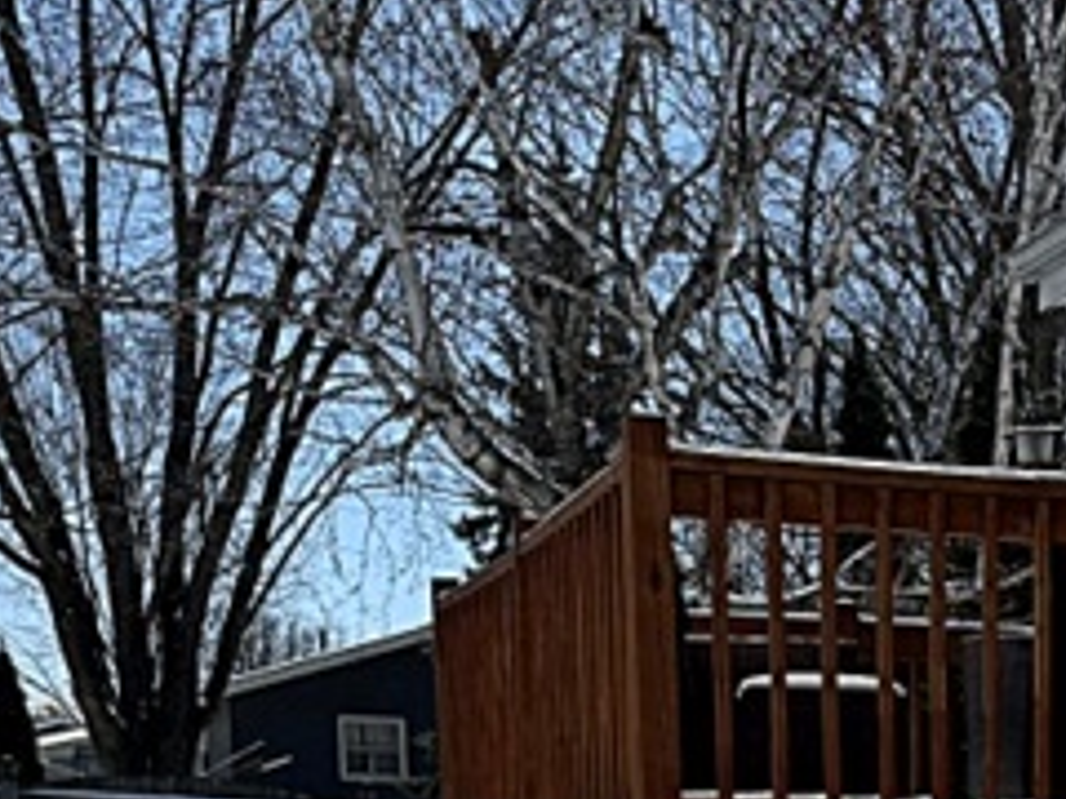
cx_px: 1084
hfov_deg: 23.3
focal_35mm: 80
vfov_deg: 16.5
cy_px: 1265
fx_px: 2464
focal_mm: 6.76
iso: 80
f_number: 1.78
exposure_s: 1/11905
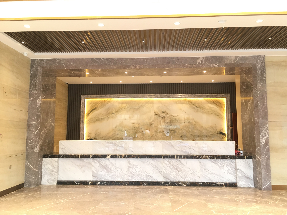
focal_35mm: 29
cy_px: 108
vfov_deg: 48.2
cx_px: 144
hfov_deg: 61.7
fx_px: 240
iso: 125
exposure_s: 1/33
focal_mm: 4.15
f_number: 2.2
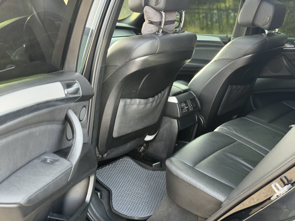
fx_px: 409
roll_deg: -1.0
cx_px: 148
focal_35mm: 48
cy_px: 110
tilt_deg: -15.9
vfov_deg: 30.3
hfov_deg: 39.7
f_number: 1.78
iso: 100
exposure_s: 1/72
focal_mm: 6.76
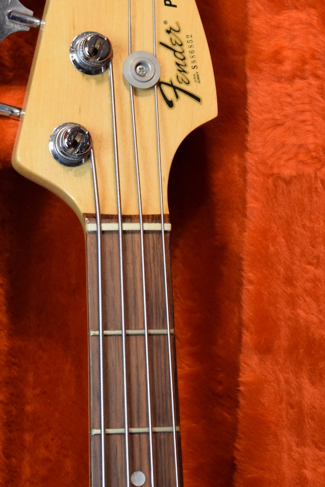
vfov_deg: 15.5
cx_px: 109
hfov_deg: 10.4
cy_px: 157
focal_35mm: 132
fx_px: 1787
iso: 3200
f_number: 5.6
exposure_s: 1/60
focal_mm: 52
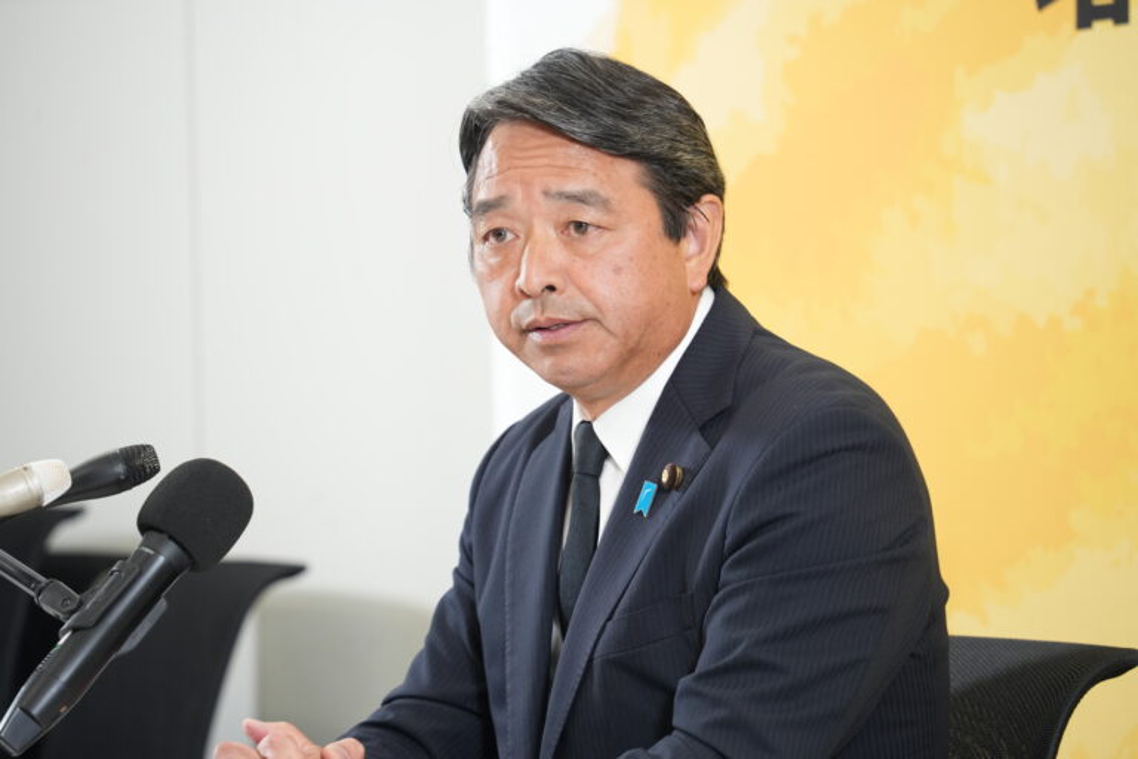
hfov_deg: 12.0
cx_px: 569
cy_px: 380
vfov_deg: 8.0
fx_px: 5405
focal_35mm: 171
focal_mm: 171
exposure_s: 1/100
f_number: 5.6
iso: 1600
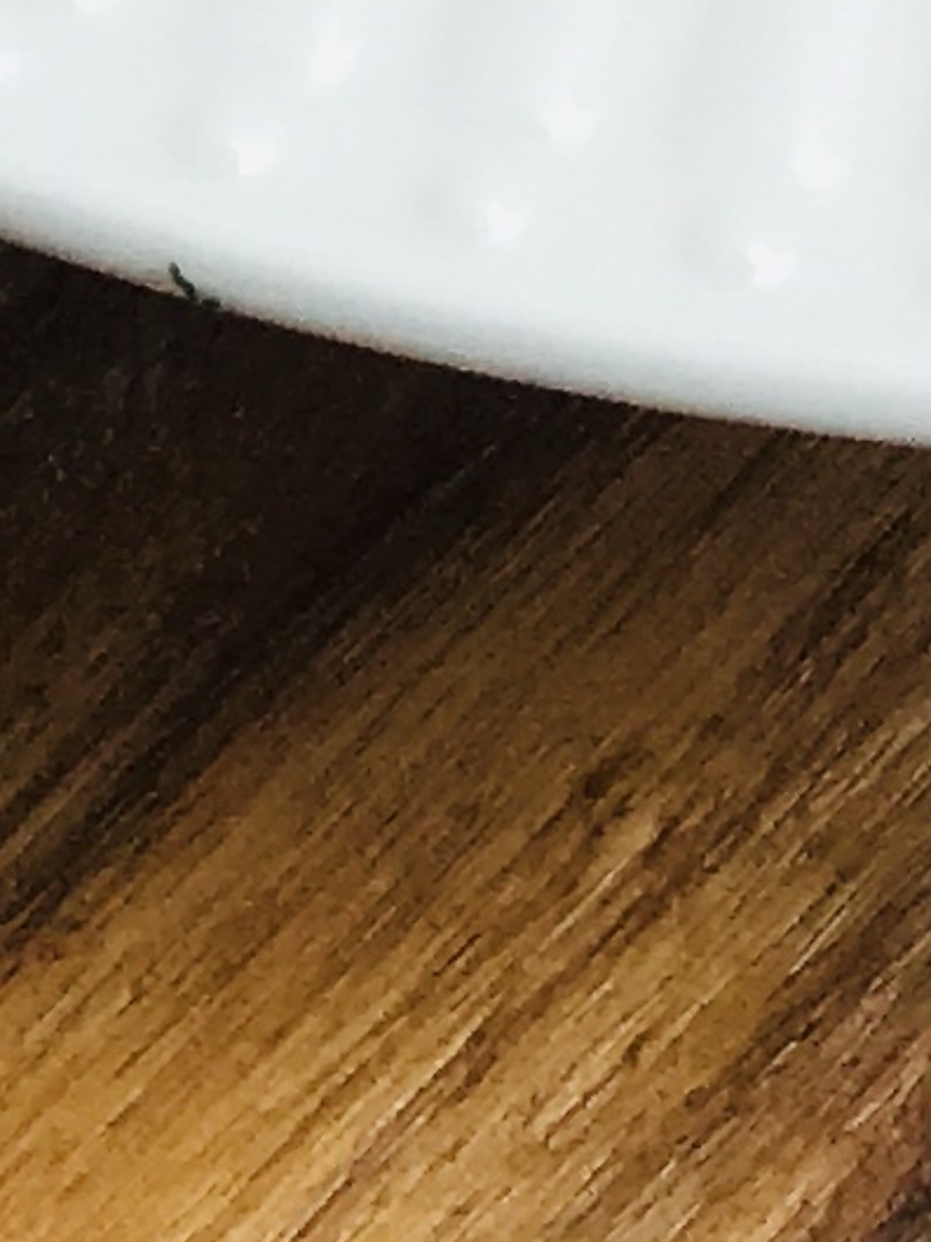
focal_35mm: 434
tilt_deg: -50.9
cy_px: -2566
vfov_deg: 4.4
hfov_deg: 3.4
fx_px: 15576
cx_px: 933
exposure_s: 1/251
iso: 20
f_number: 2.8
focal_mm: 6.6
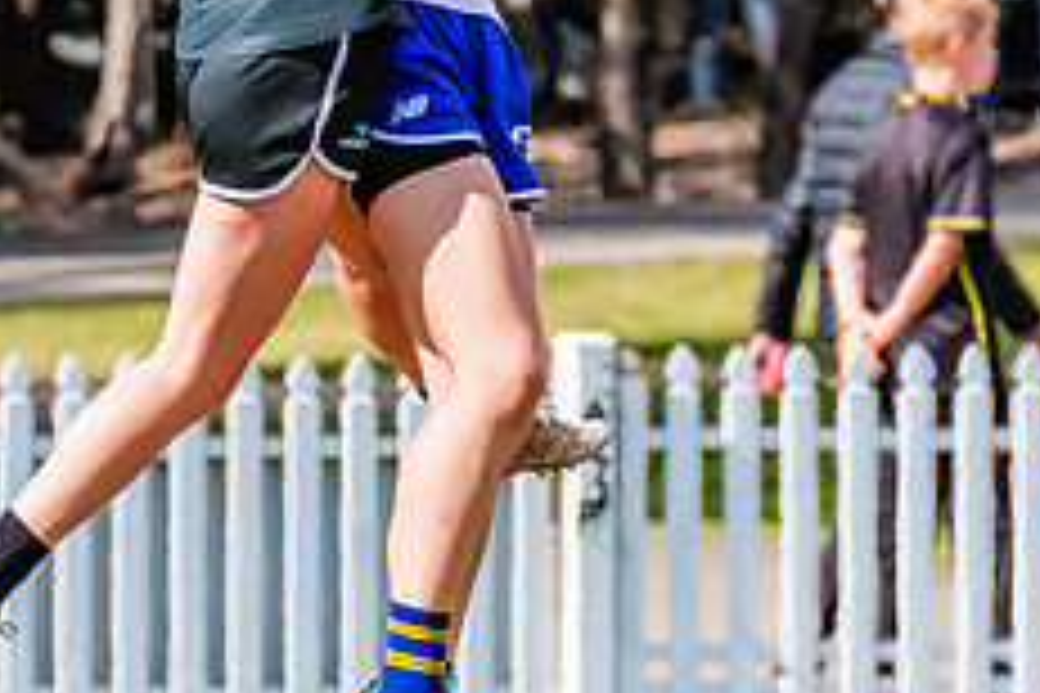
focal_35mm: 2082
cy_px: 374
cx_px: 392
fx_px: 60142
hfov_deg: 1.0
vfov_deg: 0.7
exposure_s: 1/1250
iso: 800
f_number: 10
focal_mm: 420
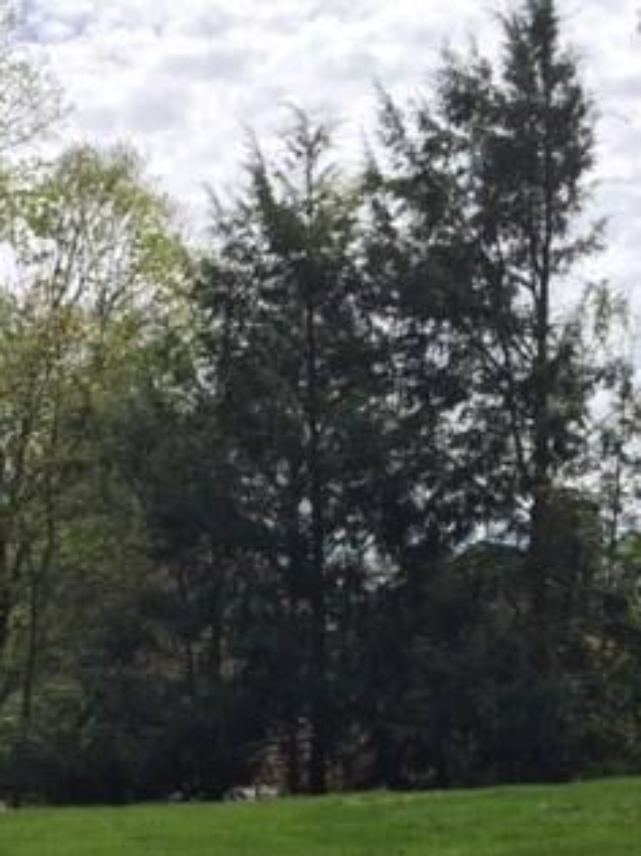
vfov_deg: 30.7
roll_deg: -1.7
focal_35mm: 59
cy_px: 826
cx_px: 147
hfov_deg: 24.5
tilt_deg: -5.7
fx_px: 1458
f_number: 2.2
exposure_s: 1/2083
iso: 32
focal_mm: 4.15
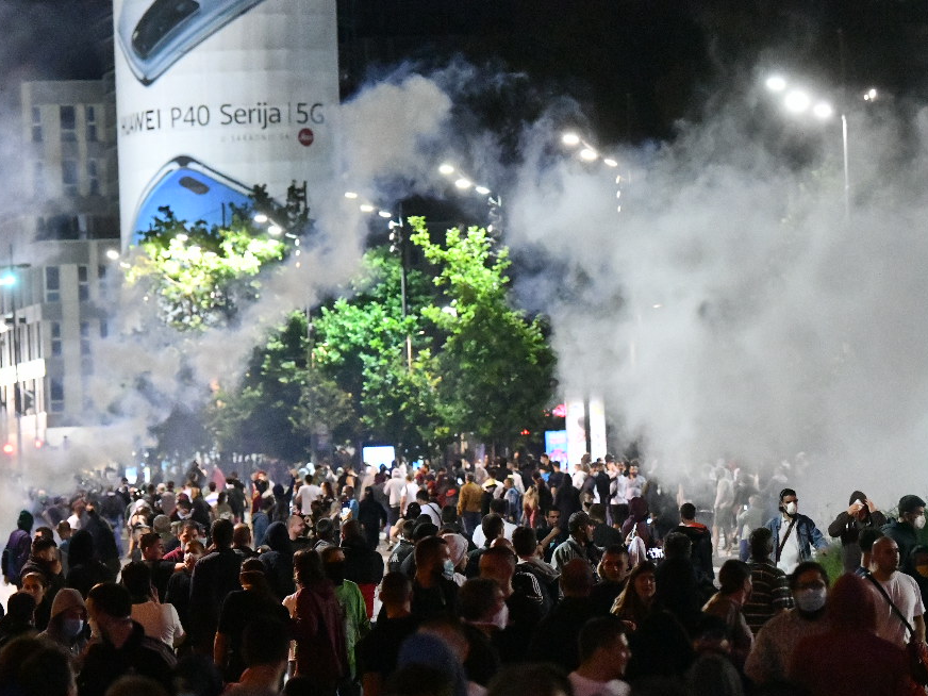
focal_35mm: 218
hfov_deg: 9.1
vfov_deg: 6.8
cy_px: 421
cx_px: 560
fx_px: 5844
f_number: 4
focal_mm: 122
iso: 16000
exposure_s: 1/200
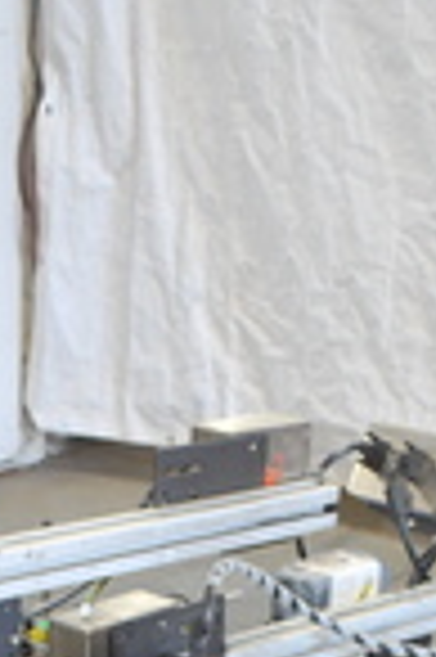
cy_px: 810
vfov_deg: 18.7
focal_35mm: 103
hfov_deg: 13.3
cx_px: 169
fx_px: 1875
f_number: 4
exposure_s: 1/200
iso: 800
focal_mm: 20
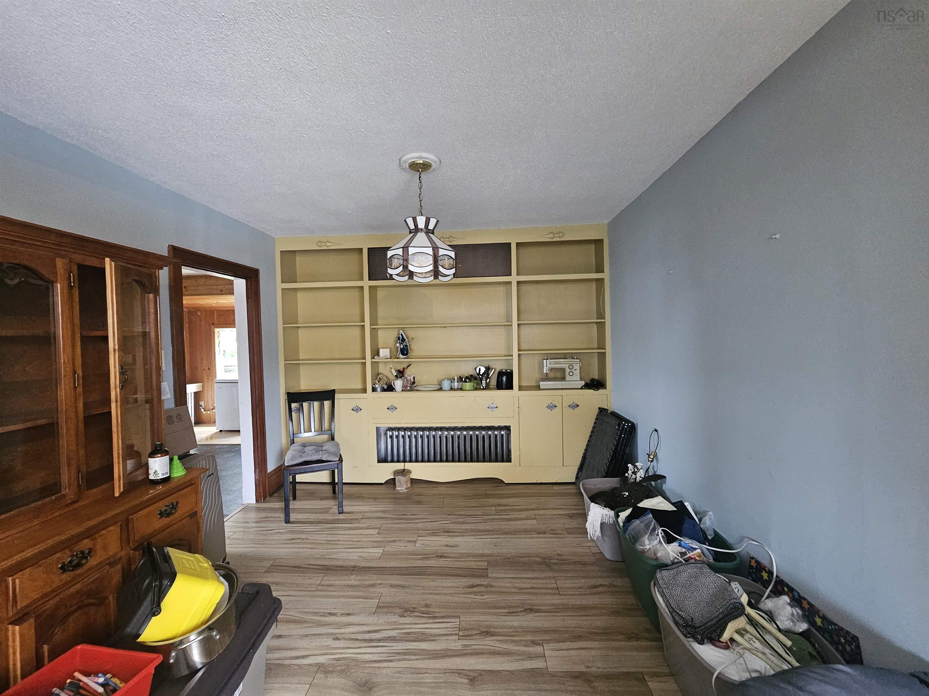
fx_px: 349
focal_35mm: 13
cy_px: 348
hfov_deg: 106.2
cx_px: 464
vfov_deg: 89.9
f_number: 2.2
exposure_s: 1/24
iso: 800
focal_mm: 2.2
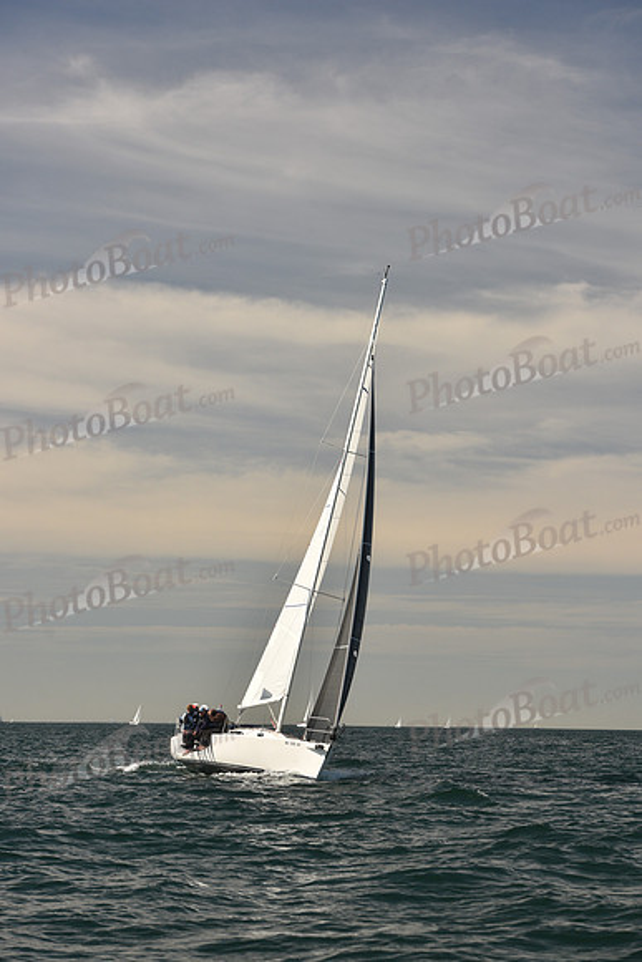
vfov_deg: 22.6
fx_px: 2406
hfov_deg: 15.2
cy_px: 481
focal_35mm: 90
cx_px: 321
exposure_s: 1/640
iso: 250
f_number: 6.3
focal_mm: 90
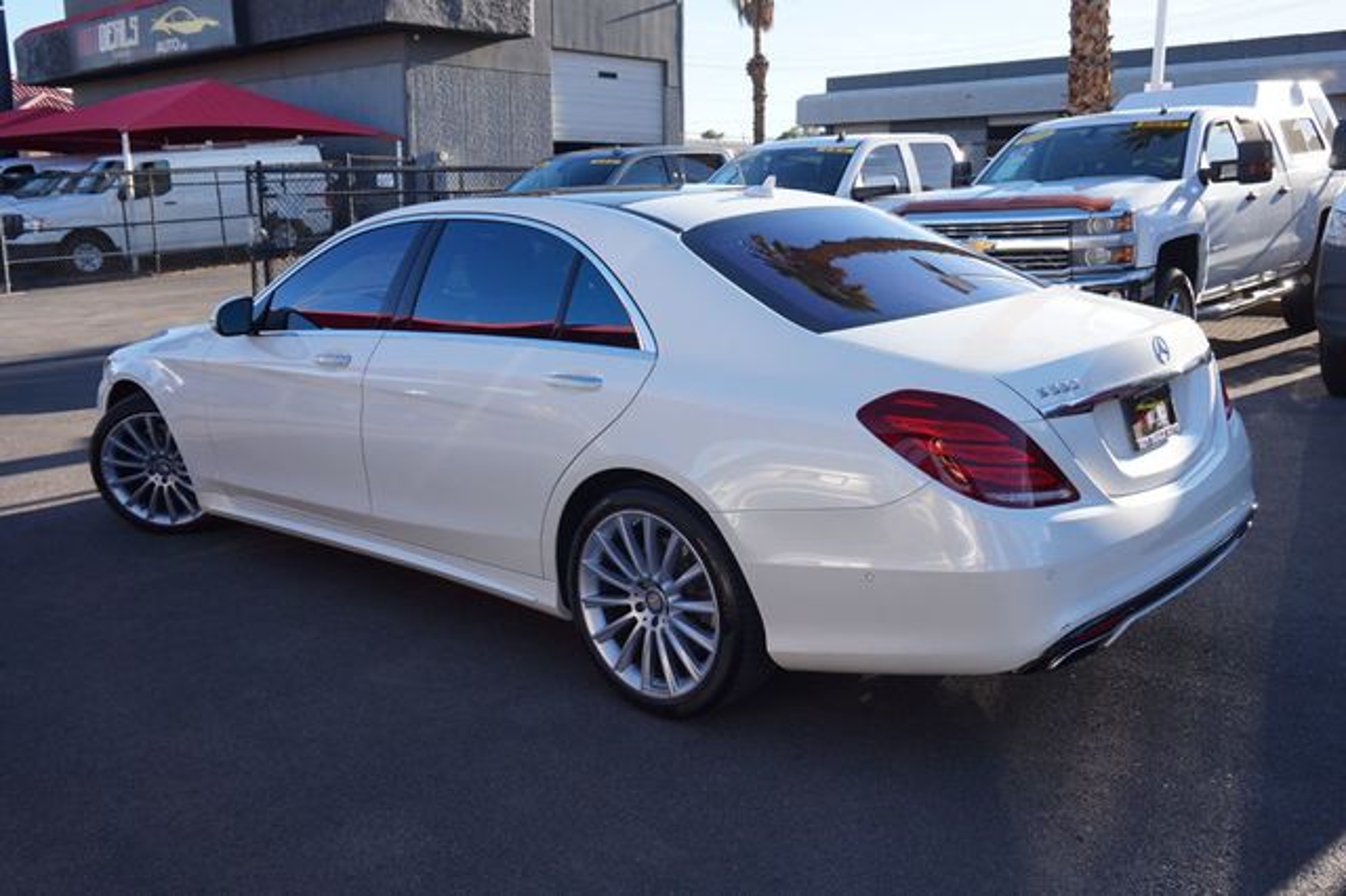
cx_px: 673
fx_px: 1177
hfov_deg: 59.5
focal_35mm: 32
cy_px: 448
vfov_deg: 41.7
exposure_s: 1/200
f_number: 5.6
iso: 100
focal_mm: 21
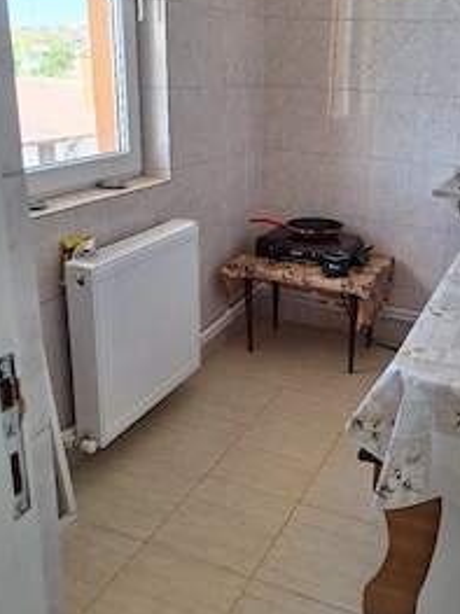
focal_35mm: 35
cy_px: 245
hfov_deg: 40.3
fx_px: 621
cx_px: 297
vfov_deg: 52.3
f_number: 1.8
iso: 40
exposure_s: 1/127
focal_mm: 5.54
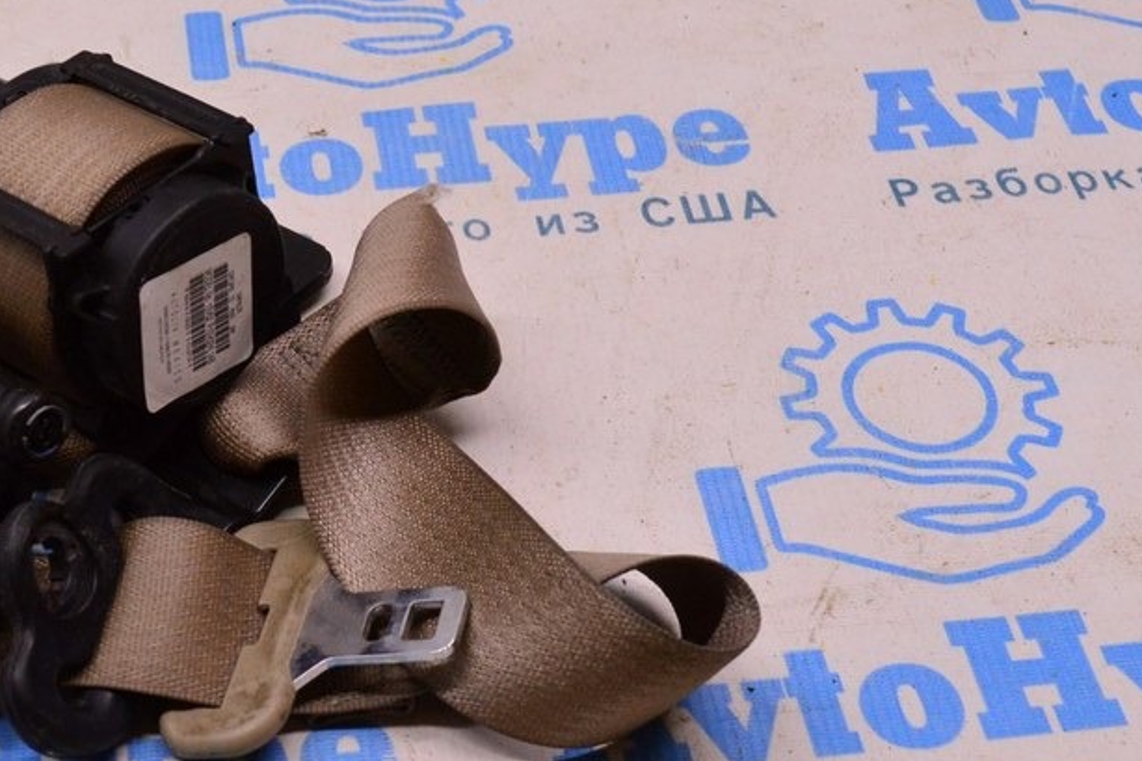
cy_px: 412
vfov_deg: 18.2
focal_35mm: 75
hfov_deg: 26.7
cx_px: 290
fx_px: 2378
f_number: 8
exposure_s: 1/125
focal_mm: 30
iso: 1600
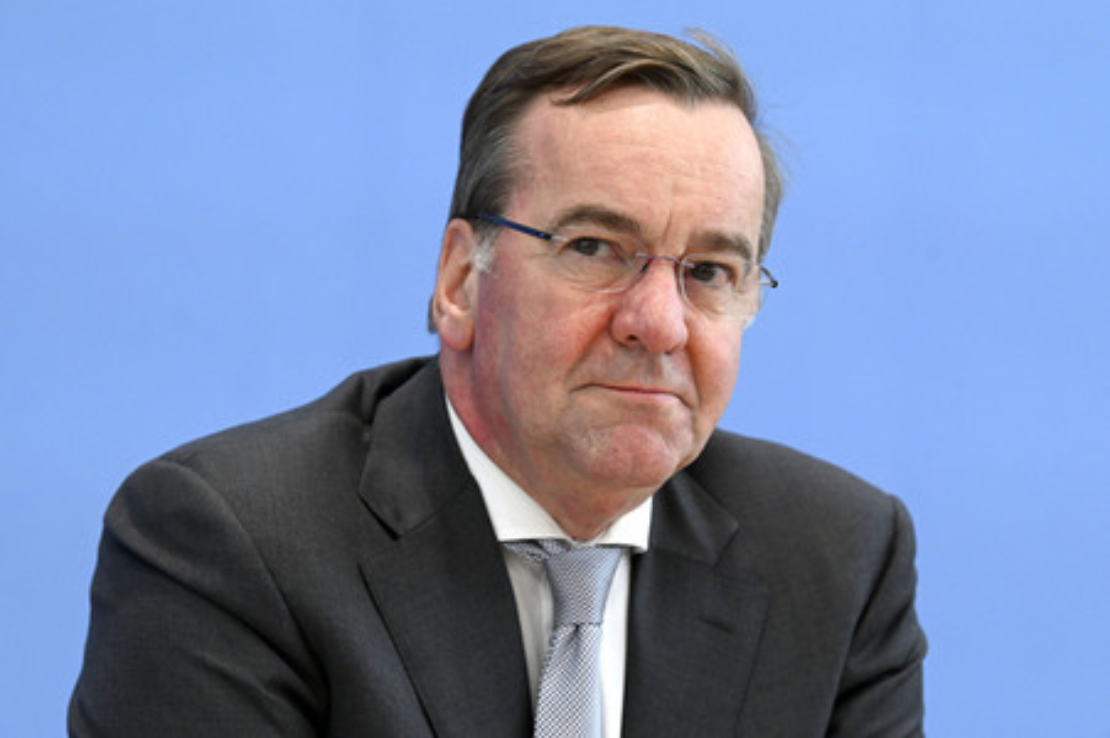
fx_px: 5238
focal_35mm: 170
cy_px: 369
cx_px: 555
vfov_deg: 8.1
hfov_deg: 12.1
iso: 5000
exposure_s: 1/800
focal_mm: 170
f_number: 6.3
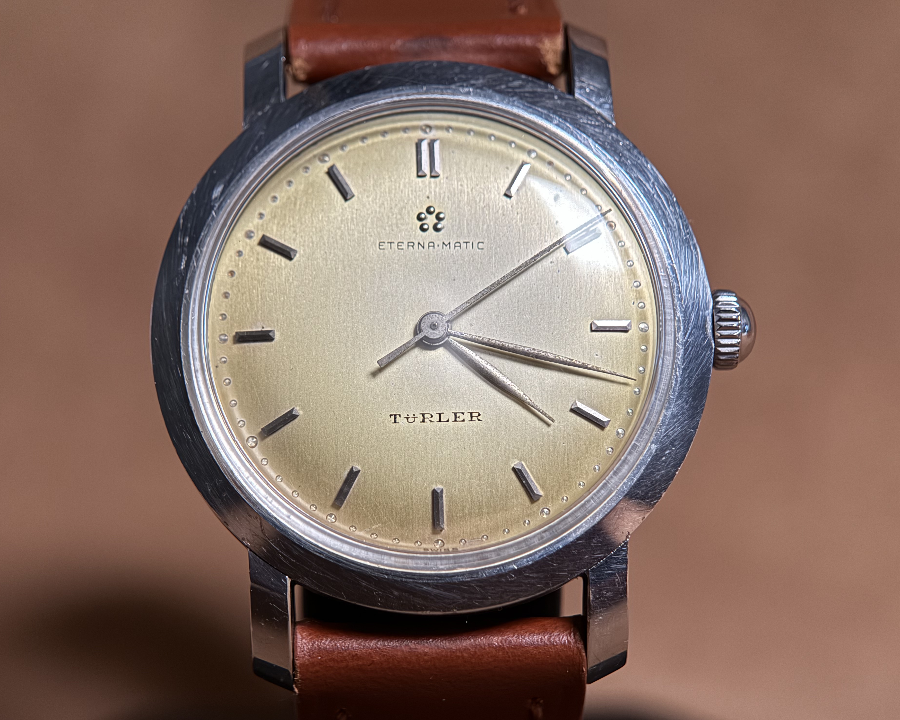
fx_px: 1358
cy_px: 358
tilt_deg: -12.9
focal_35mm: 51
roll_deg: -0.7
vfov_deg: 29.7
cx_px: 421
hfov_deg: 36.6
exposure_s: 1/121
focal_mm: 6.76
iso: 80
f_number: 1.78
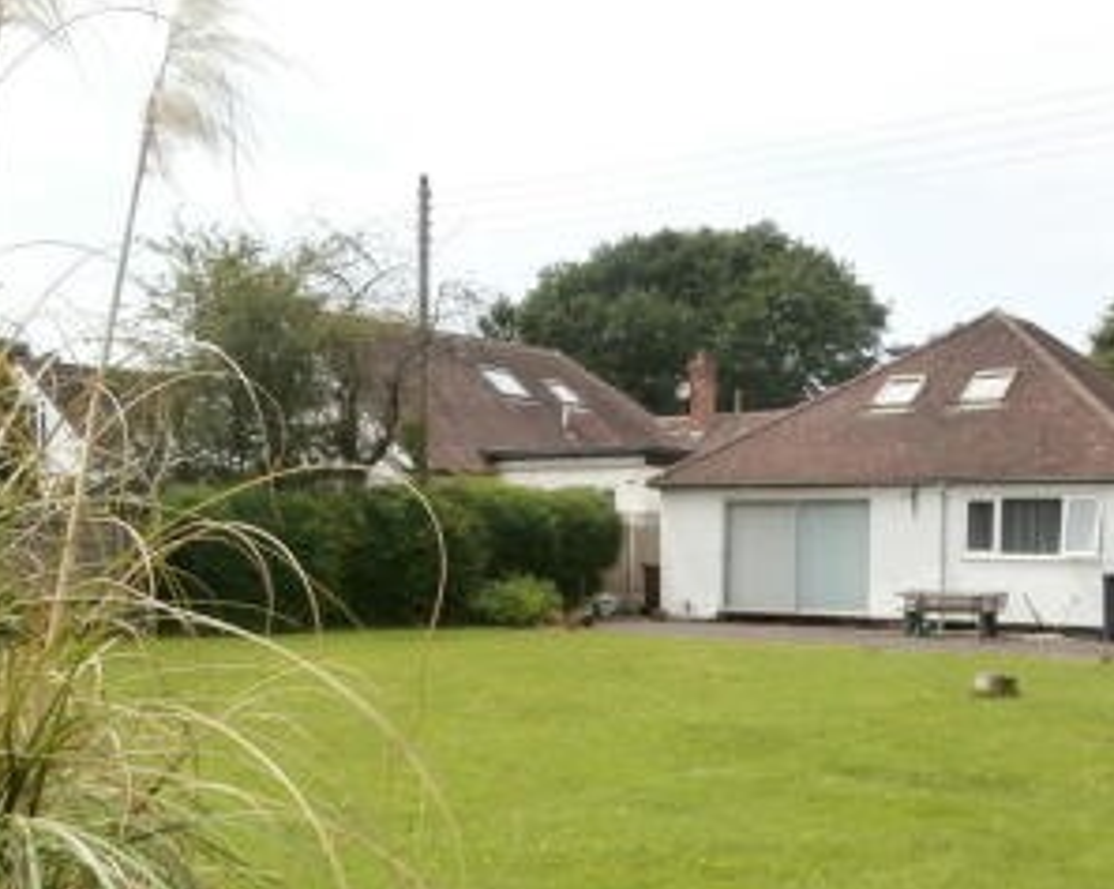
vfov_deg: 32.3
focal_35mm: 46
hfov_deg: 40.2
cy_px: 632
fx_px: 1515
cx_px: 658
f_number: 7.9
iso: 100
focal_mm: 4.2
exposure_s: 1/125
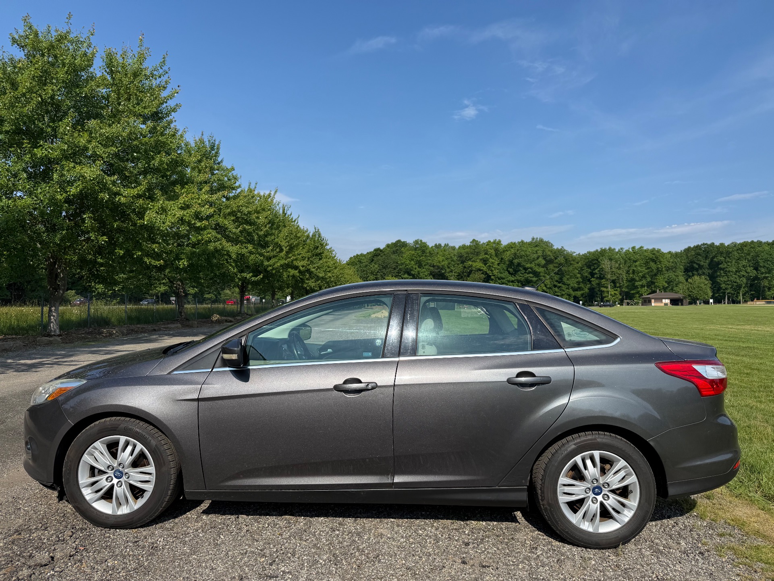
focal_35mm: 24
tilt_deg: +4.2
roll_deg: -0.1
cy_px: 290
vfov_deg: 56.8
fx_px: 537
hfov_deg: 71.6
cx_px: 387
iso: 80
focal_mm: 6.76
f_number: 1.78
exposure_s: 1/4673
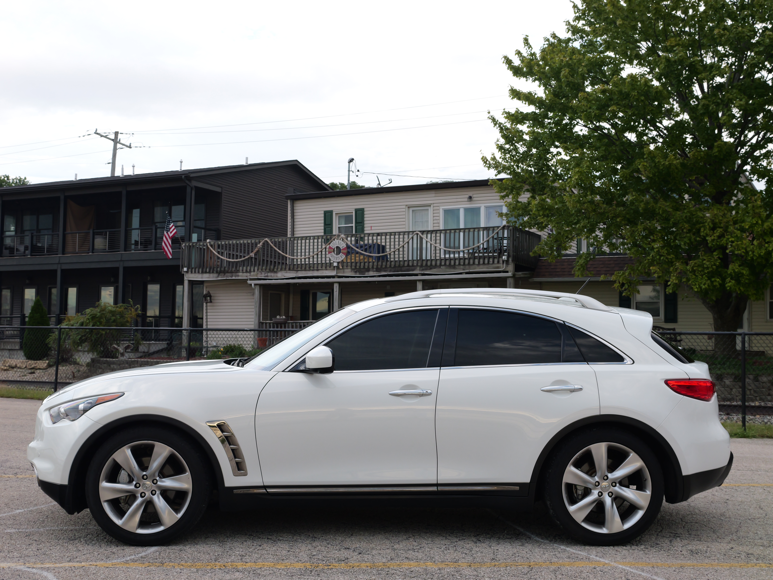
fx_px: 1028
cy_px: 290
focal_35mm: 46
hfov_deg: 41.2
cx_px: 386
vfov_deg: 31.5
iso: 400
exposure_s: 1/160
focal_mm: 23
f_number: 5
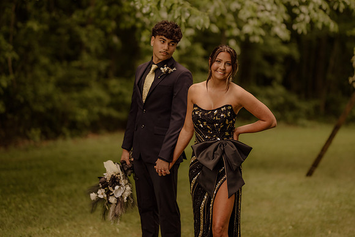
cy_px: 118
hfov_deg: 23.9
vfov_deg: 16.1
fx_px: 838
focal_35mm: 85
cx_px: 178
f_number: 1.4
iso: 400
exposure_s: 1/2000
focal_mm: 85
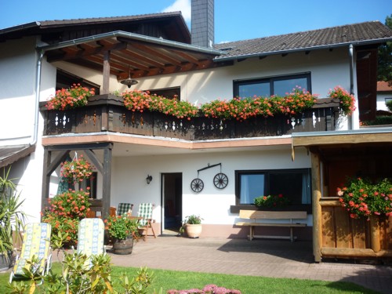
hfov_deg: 55.4
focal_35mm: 33
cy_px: 147
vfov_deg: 42.9
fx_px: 374
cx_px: 196
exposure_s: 1/500
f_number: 2.8
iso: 80
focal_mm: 5.5
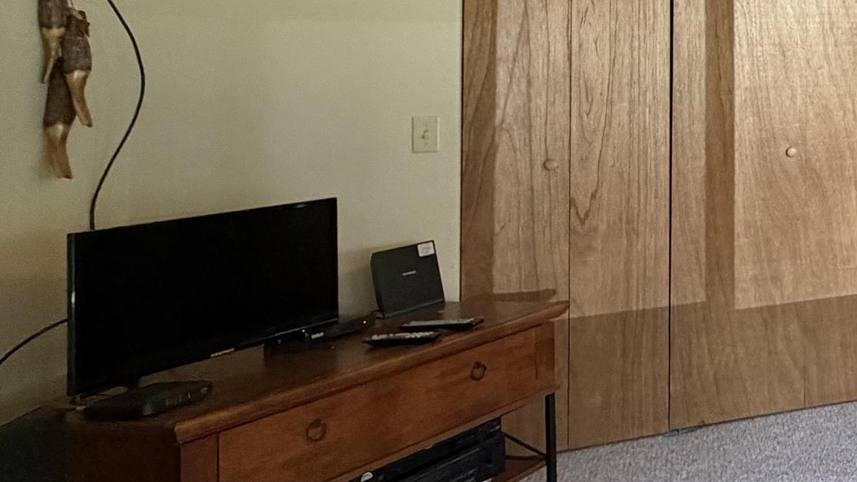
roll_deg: +1.6
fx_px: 955
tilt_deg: +0.9
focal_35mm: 42
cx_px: 1156
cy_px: 37
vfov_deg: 27.2
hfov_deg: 33.1
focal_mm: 2.22
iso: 400
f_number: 2.2
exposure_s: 1/60
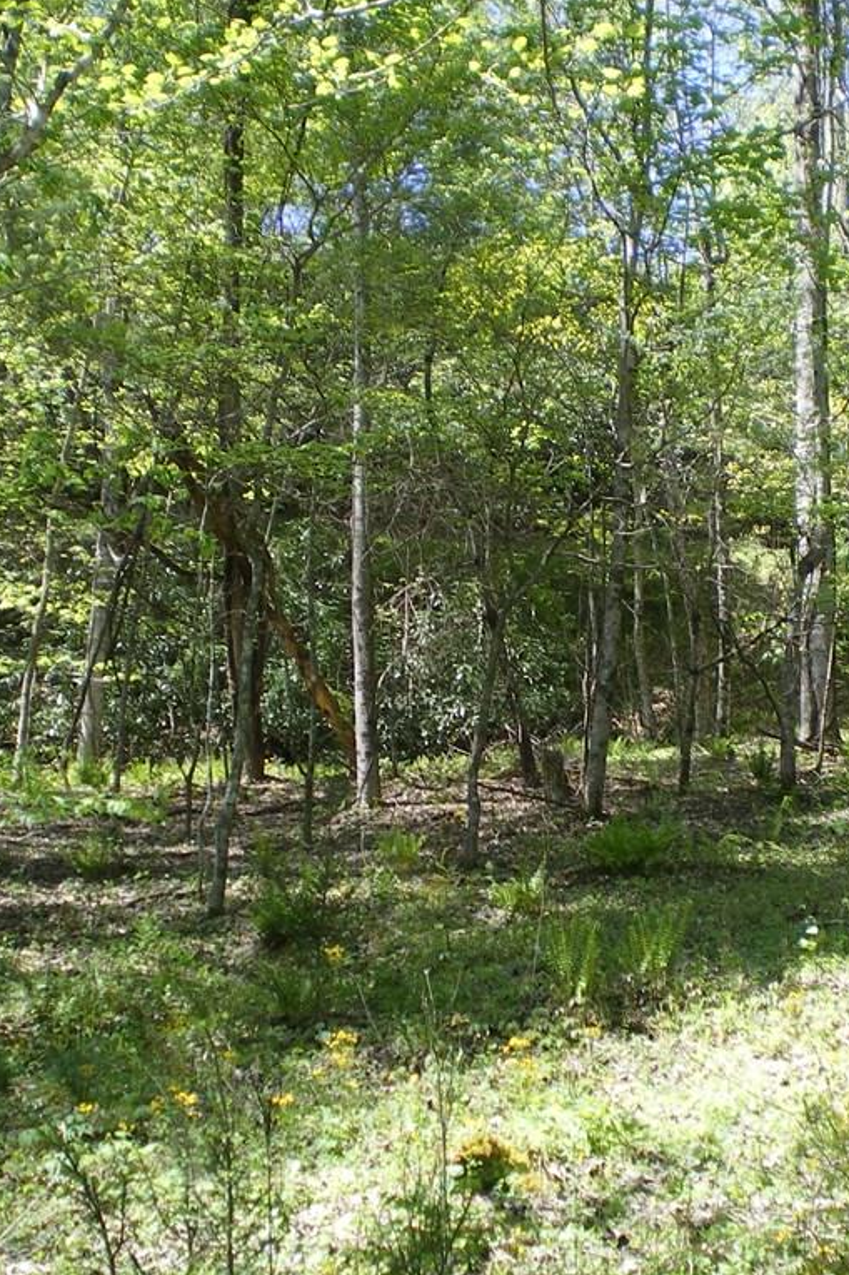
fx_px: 1876
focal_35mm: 53
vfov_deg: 37.5
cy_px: 638
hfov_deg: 25.1
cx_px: 659
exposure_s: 1/100
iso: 64
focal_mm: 6.3
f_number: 3.1
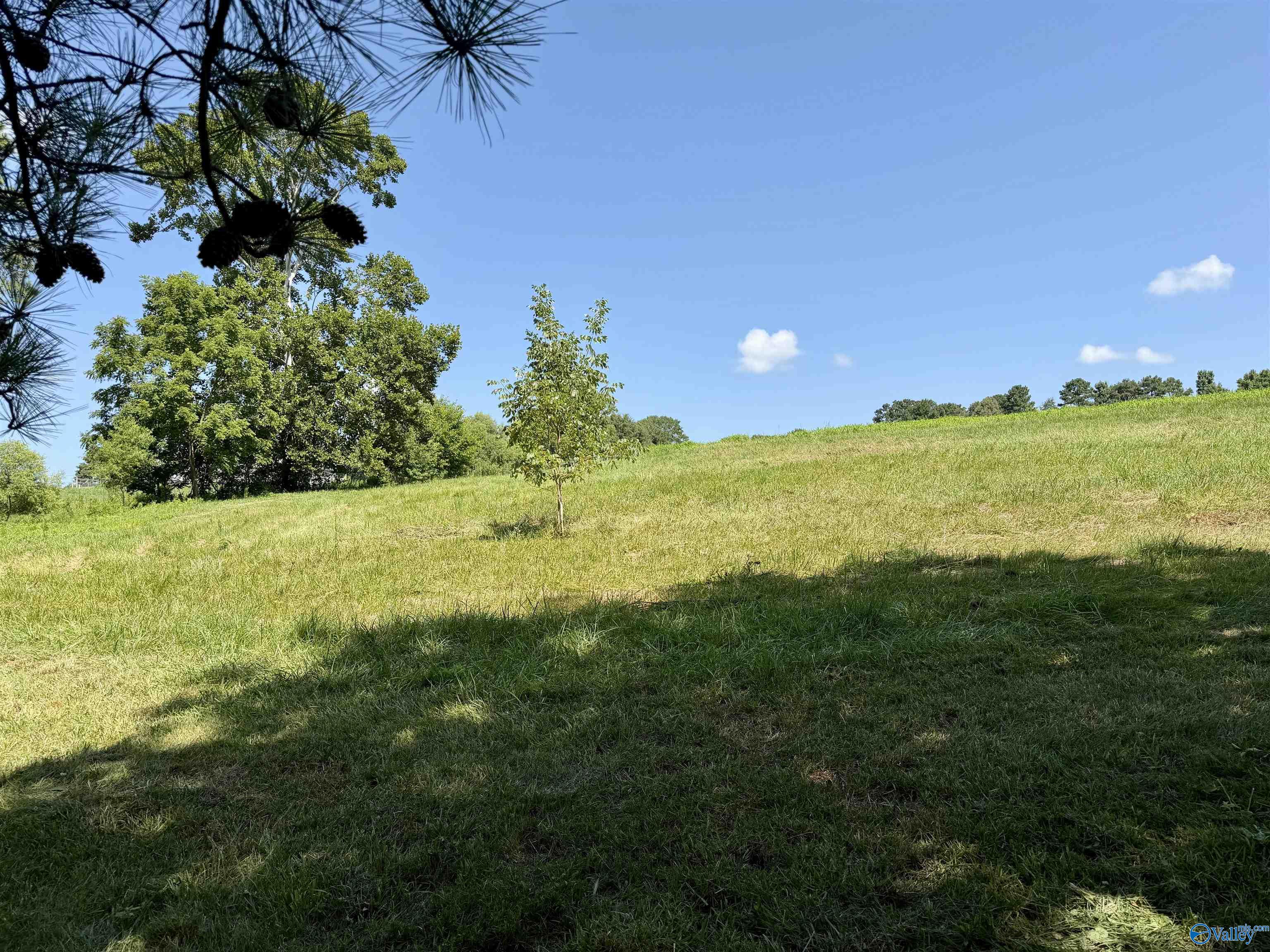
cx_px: 635
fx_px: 881
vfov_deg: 56.8
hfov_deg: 71.6
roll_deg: +2.6
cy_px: 476
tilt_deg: +4.4
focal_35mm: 24
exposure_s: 1/2801
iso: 80
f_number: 1.78
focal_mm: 6.76
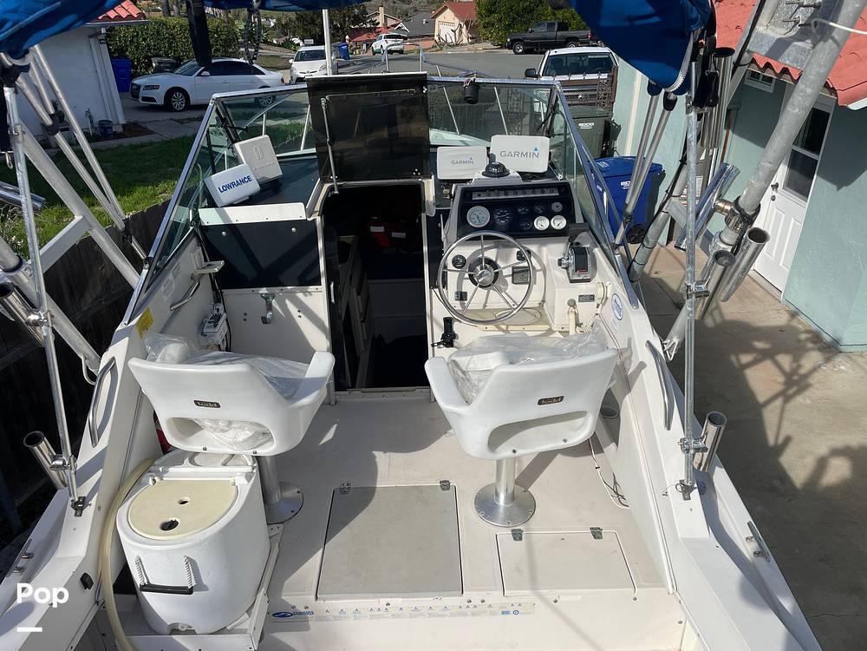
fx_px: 651
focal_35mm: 26
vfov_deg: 53.1
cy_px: 326
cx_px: 434
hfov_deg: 67.3
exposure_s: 1/5556
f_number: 1.6
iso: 32
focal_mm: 4.2
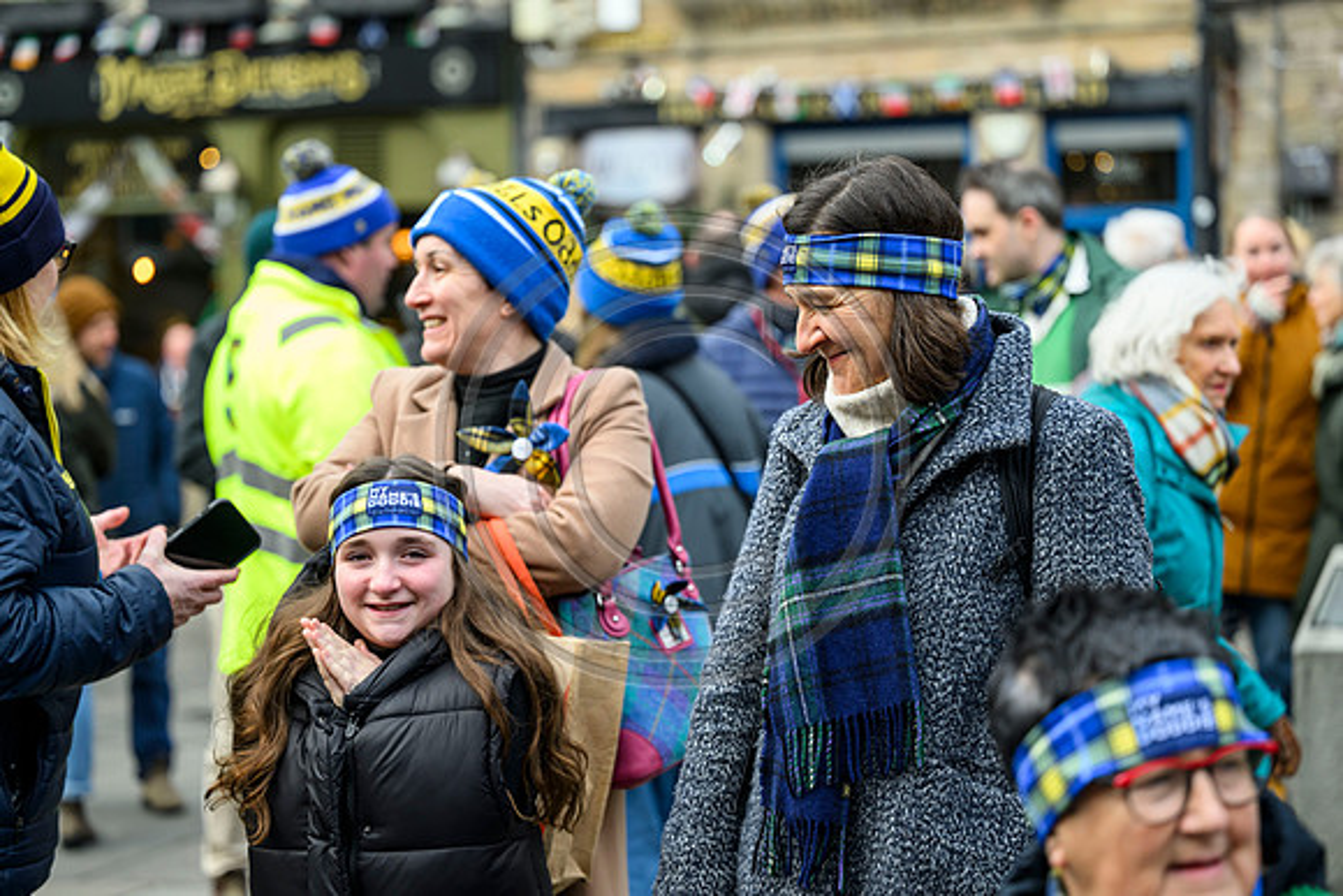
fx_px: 3060
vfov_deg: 16.7
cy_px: 448
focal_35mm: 82
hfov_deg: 24.8
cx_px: 672
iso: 800
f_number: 2.8
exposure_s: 1/1000
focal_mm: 82
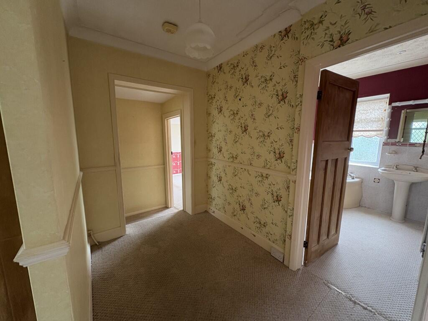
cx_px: 214
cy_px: 160
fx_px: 173
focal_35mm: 14
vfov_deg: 85.7
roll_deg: +0.7
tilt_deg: -8.2
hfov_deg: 102.1
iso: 160
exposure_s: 1/99
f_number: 2.2
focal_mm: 2.22
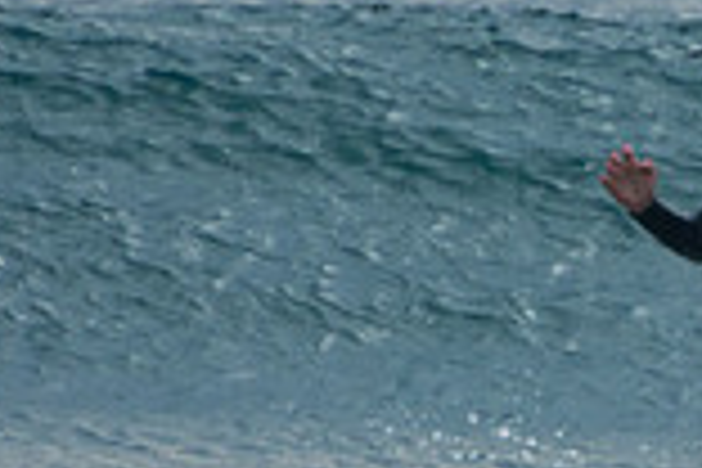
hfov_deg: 0.9
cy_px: 515
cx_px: 950
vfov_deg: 0.6
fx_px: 43482
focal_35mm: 2230
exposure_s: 1/400
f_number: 5.6
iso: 360
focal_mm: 400
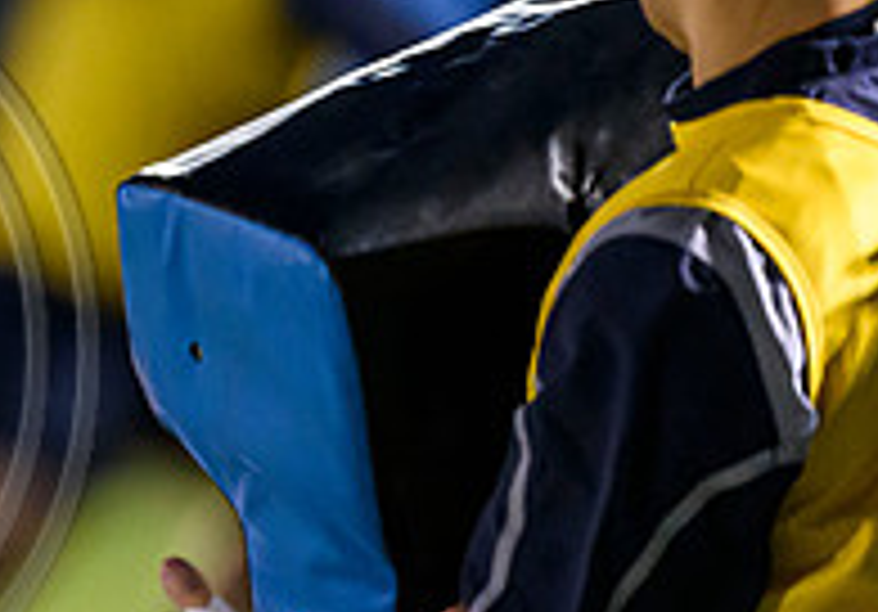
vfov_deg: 1.0
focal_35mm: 1443
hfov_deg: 1.4
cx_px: -666
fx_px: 35698
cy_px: 193
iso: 6400
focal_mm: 400
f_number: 3.2
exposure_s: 1/640
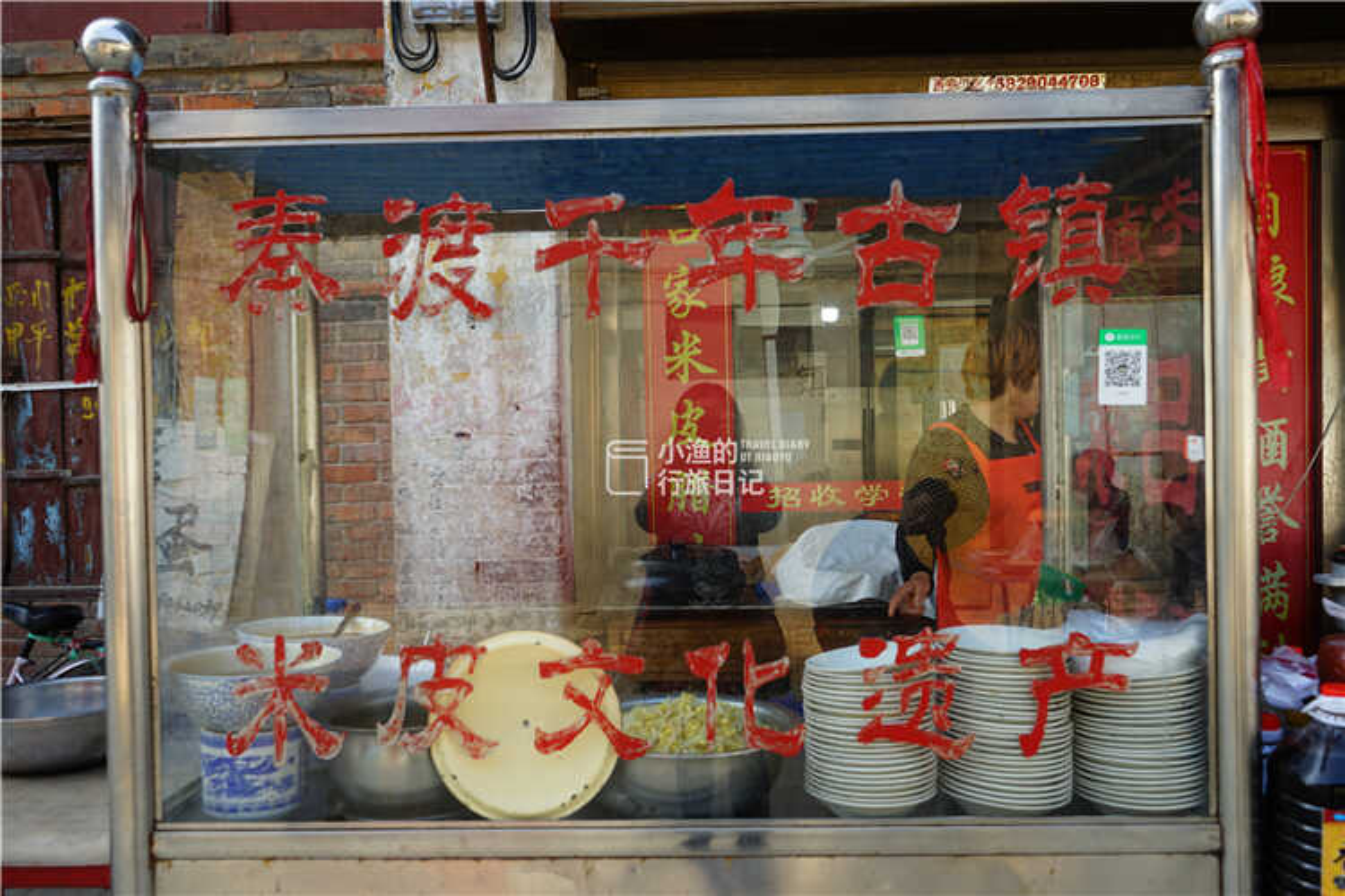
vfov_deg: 45.0
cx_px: 672
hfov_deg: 63.7
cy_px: 448
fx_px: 1083
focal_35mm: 29
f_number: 6.3
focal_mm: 29
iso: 100
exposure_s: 1/80
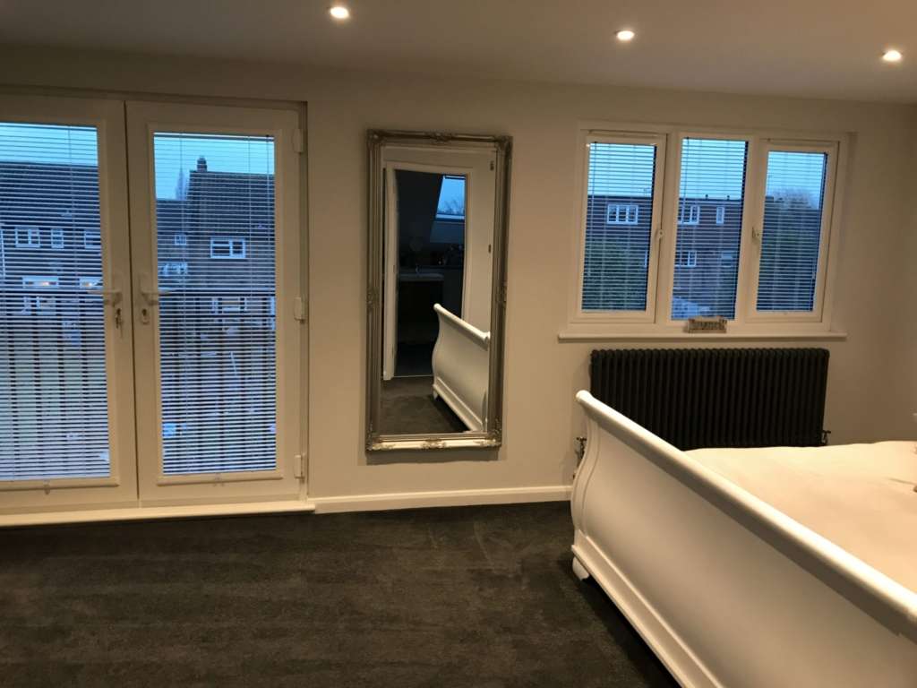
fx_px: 742
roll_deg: -2.3
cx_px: 458
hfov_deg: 63.4
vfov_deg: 49.7
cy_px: 344
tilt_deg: -7.4
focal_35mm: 28
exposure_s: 1/17
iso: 100
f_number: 1.8
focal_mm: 3.99
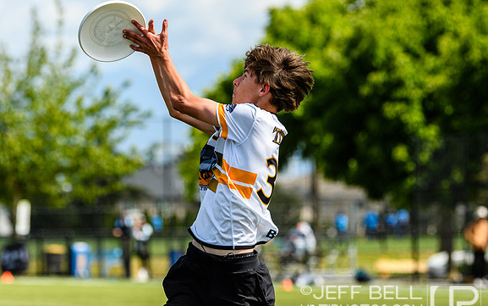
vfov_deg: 4.6
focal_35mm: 283
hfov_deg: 7.4
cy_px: 179
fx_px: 3765
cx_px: 216
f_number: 3.2
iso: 140
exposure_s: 1/2000
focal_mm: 130
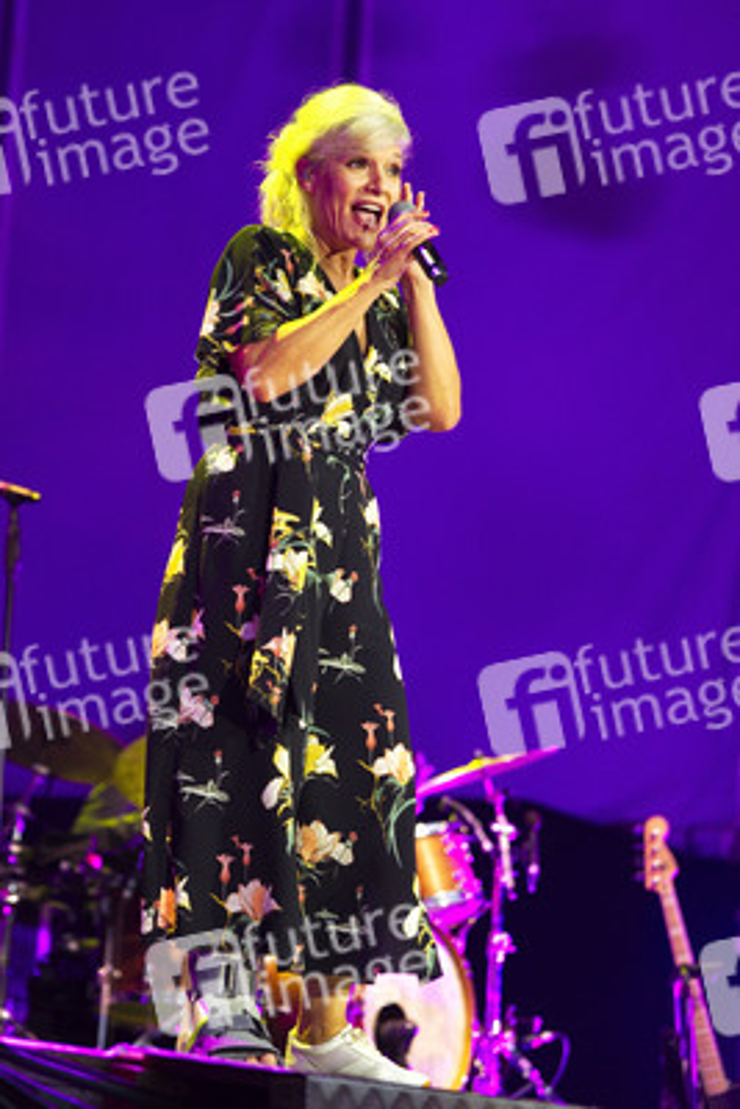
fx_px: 3080
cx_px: 370
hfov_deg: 13.7
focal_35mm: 100
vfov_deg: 20.4
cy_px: 554
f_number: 2.8
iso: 1600
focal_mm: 100
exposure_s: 1/160
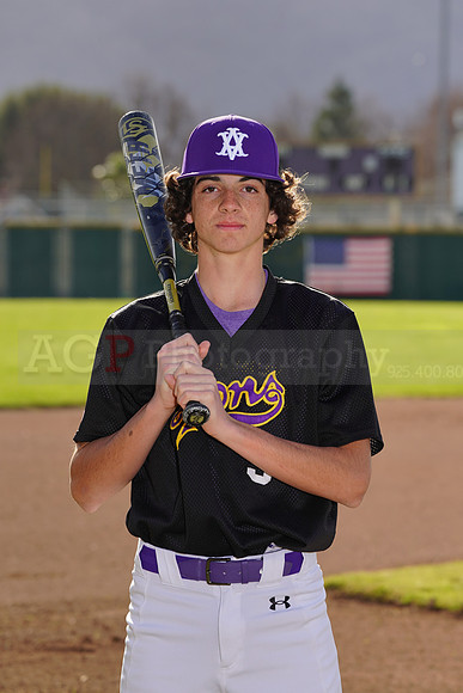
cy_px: 346
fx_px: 3971
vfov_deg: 10.0
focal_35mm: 206
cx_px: 232
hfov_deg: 6.7
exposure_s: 1/200
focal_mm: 206
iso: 100
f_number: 9
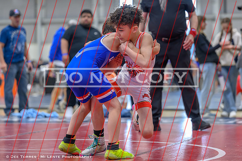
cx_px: 110
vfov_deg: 10.7
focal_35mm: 128
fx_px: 864
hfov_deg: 15.9
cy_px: 62
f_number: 2.8
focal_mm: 105
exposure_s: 1/640
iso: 1800
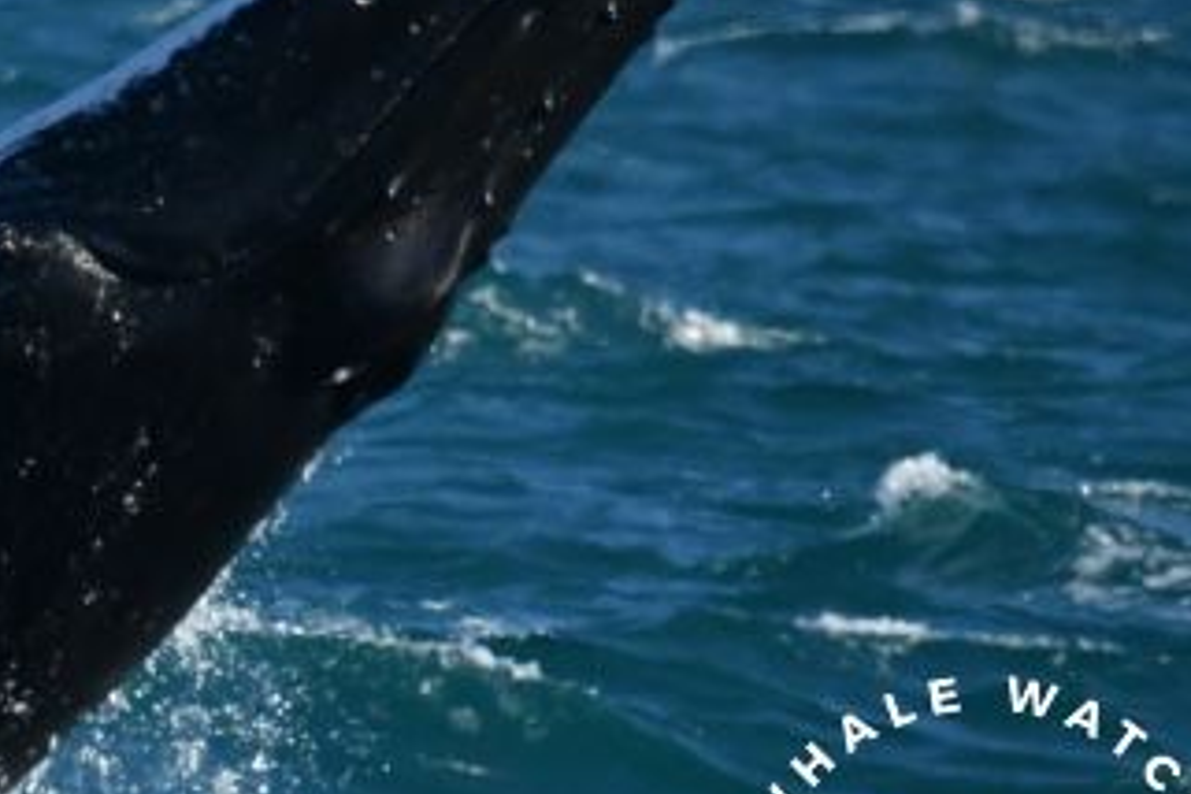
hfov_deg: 1.4
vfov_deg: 0.9
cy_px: 228
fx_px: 49423
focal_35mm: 1494
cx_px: -223
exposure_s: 1/8000
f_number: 6.3
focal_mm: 600
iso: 1600
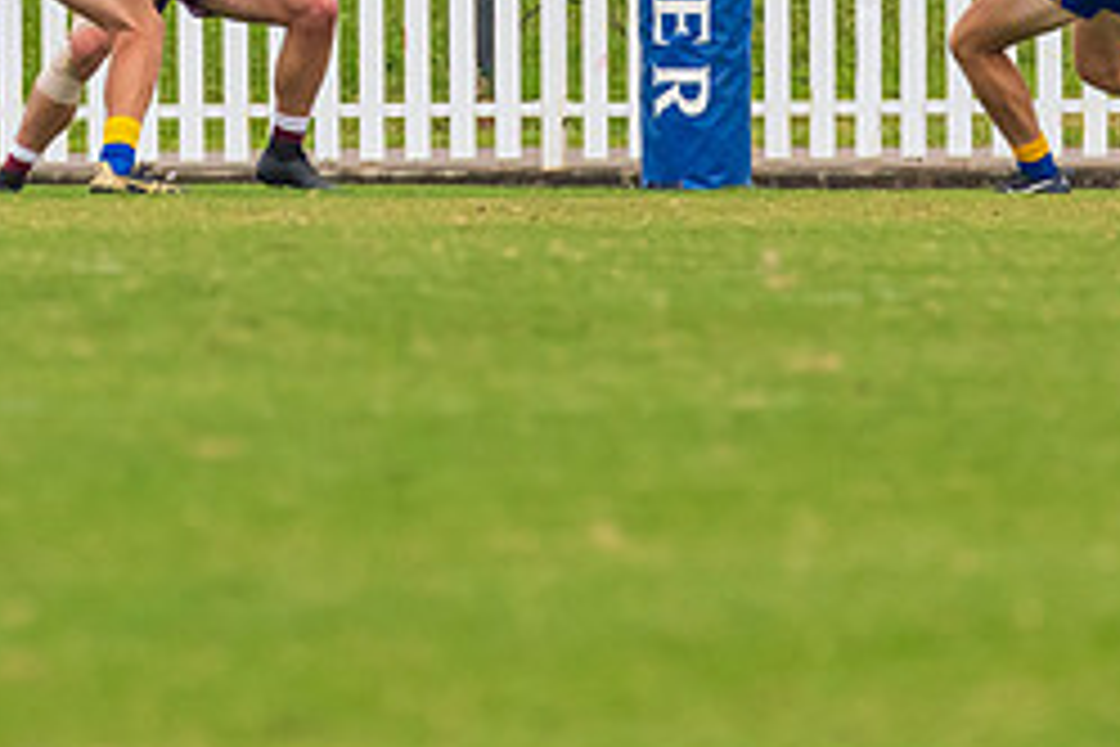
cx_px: 185
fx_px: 50894
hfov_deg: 1.3
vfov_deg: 0.8
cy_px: -130
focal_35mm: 1636
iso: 1000
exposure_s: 1/1250
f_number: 6.3
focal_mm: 420
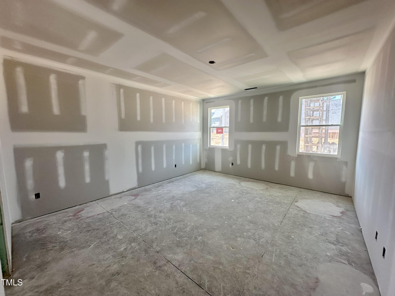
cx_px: 198
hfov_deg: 102.1
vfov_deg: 85.7
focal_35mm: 14
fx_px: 160
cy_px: 148
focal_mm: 2.22
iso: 64
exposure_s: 1/99
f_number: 2.2
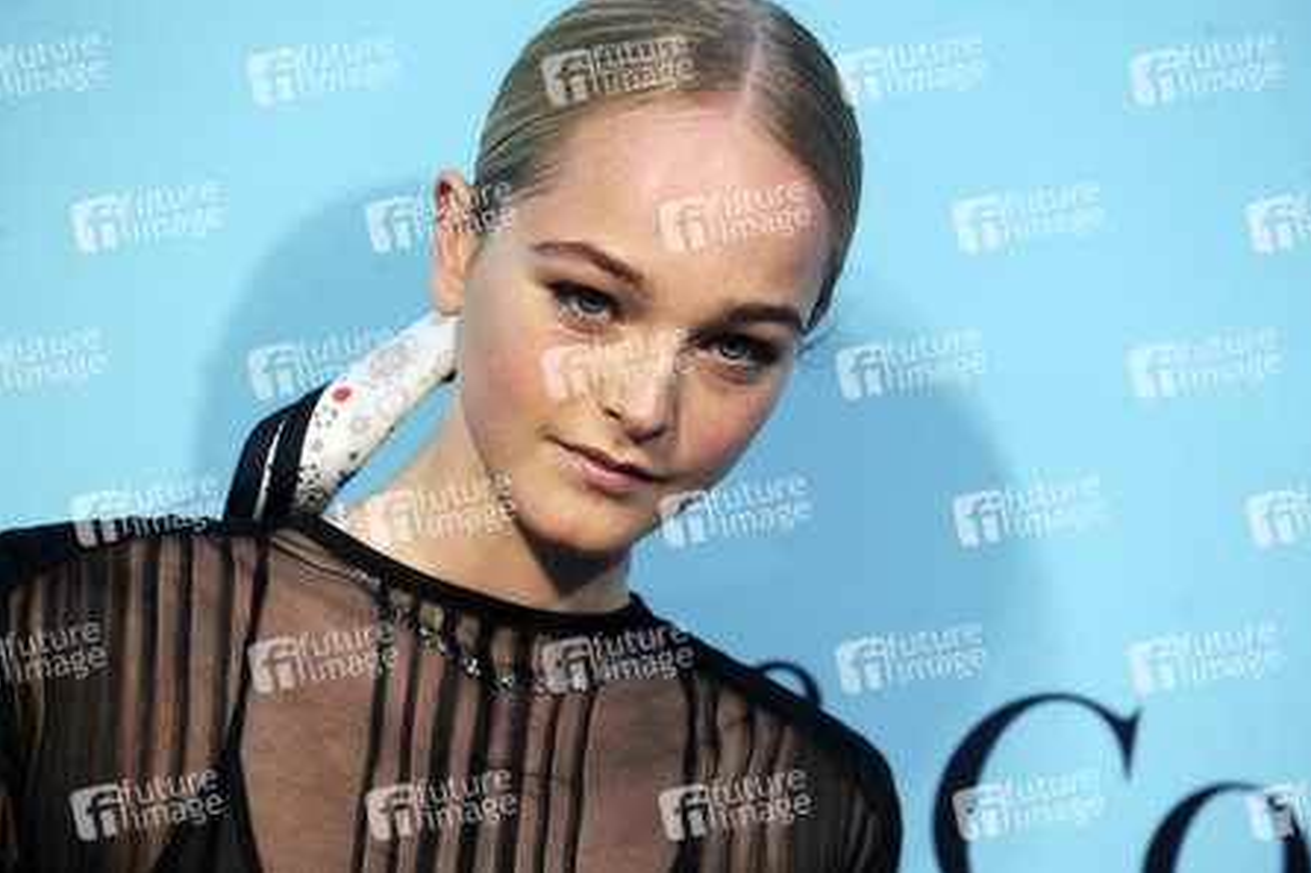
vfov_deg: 6.8
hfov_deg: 10.2
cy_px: 438
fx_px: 7353
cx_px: 656
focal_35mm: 202
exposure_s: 1/400
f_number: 6.3
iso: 1250
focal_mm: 200
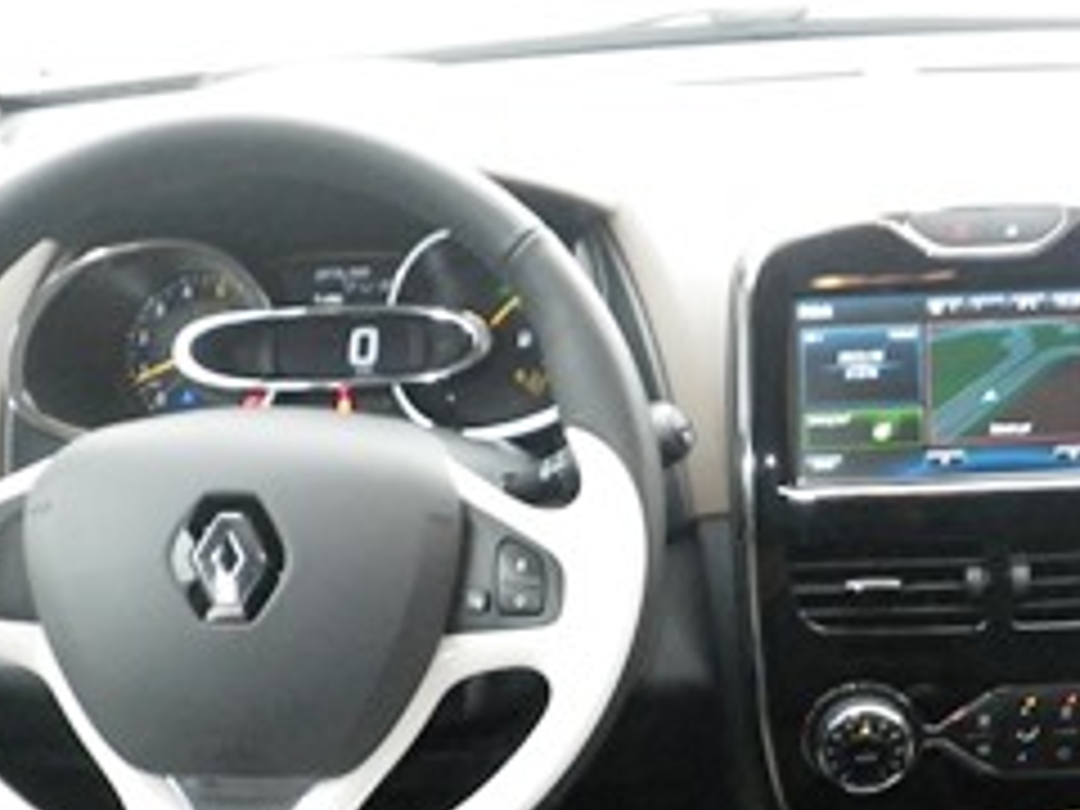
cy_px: 634
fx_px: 1747
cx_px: 652
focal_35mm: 56
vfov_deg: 25.7
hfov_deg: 34.2
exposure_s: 1/50
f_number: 3.5
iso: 400
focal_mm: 5
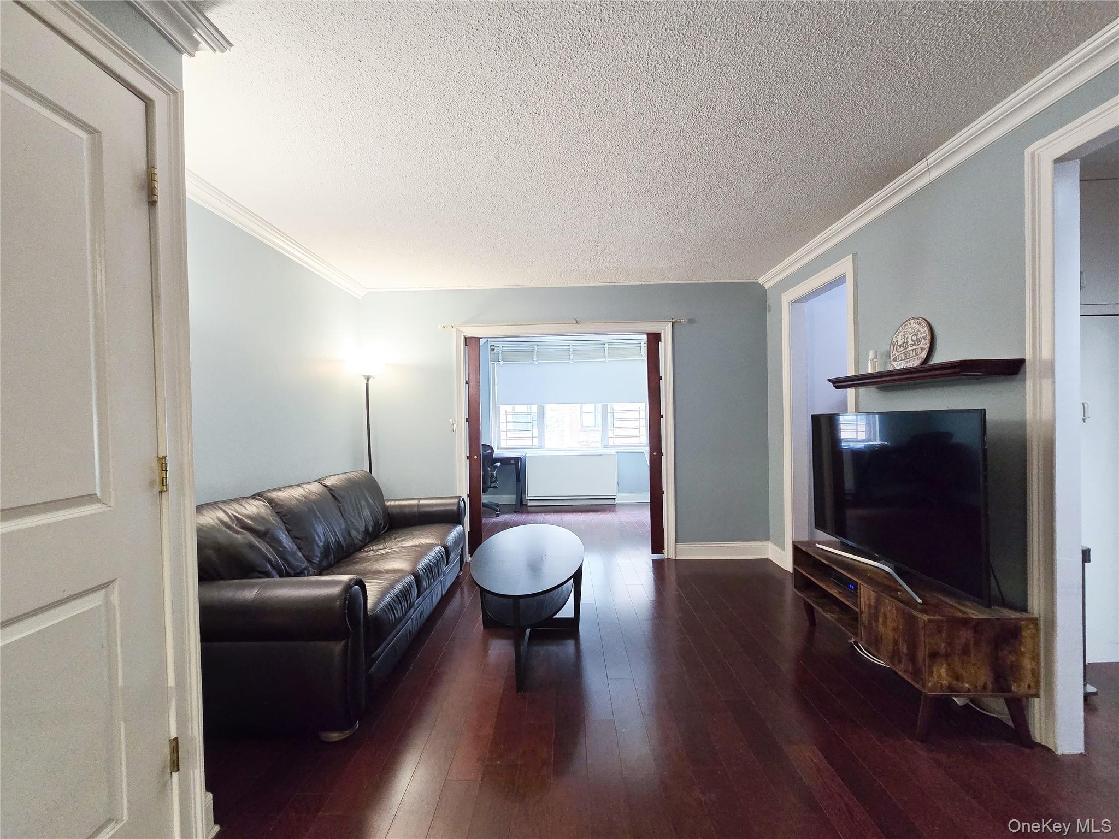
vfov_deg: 89.9
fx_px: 420
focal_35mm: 13
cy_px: 420
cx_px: 560
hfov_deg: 106.2
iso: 320
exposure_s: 1/60
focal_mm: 2.2
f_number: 2.2
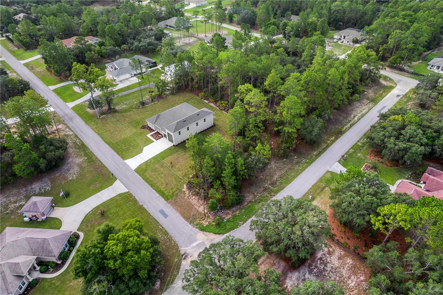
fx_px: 271
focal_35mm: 22
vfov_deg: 57.2
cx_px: 222
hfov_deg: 78.6
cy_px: 148
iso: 100
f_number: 2.8
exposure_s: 1/500
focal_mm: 8.38
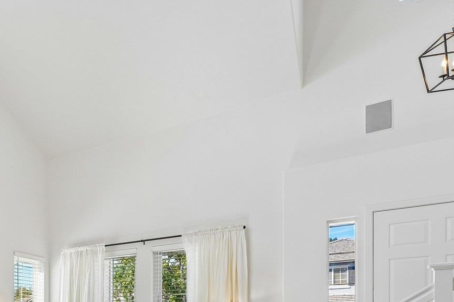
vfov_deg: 34.1
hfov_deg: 45.0
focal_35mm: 33
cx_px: -32
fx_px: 416
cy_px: 340
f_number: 8
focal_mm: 14
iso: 500
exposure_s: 1/80
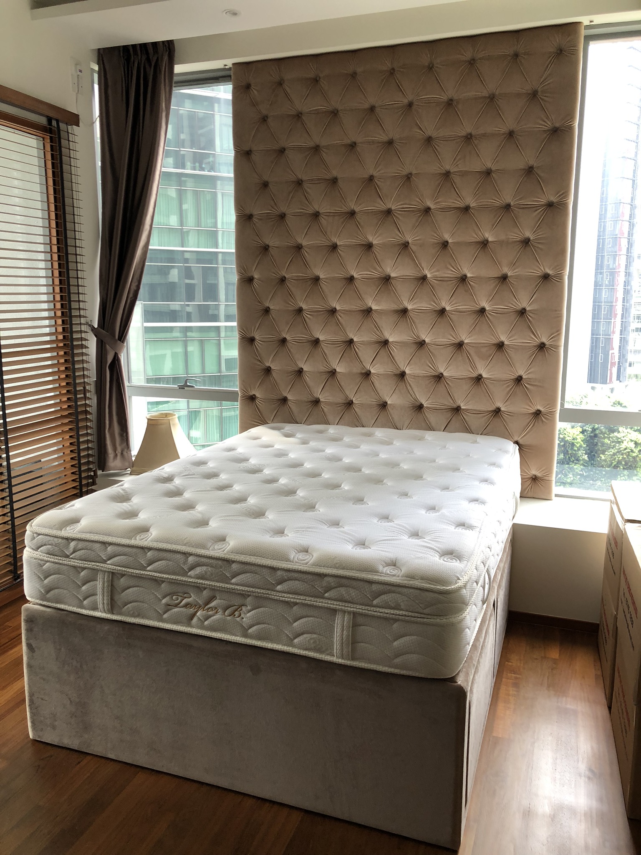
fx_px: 691
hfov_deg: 49.7
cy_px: 428
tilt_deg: -9.8
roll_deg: +0.9
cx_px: 320
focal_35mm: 28
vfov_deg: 63.4
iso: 25
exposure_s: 1/40
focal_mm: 4
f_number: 1.8
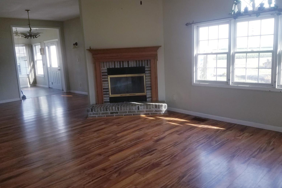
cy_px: 86
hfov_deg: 65.5
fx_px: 219
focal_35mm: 28
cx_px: 139
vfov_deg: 46.4
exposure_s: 1/120
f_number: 1.7
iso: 64
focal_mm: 4.2
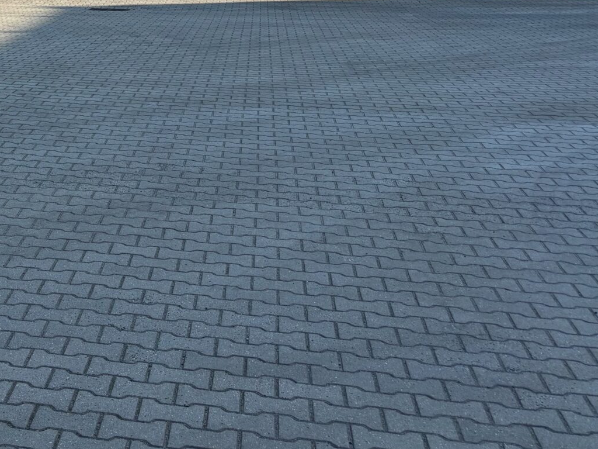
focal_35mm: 65
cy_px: -15
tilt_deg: -3.9
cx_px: -96
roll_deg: -0.3
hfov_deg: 26.8
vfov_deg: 21.7
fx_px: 1123
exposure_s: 1/1590
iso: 50
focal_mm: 5.96
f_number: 1.6
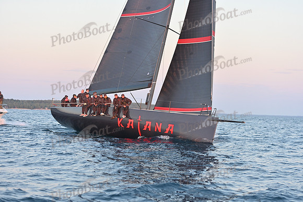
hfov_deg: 22.6
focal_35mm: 90
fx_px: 758
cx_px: 152
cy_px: 101
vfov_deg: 15.2
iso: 800
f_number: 3.5
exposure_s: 1/640
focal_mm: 90
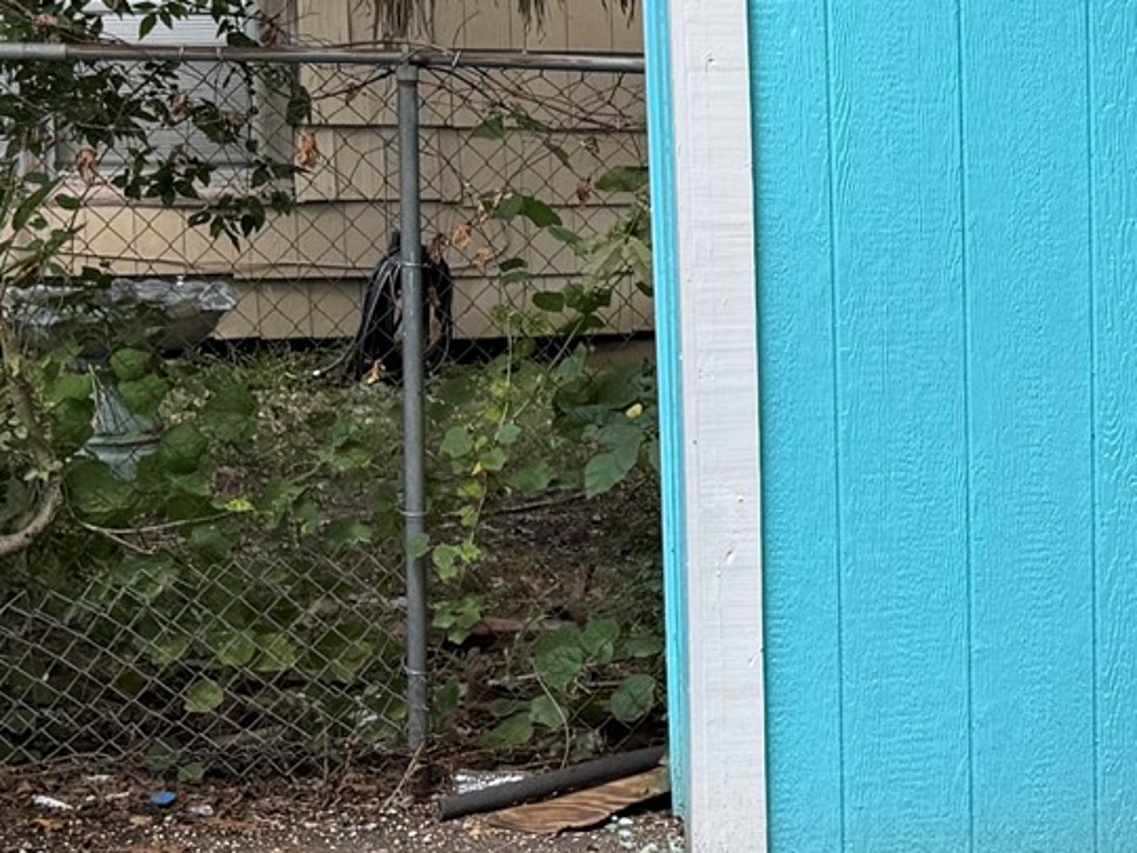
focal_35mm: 91
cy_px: 400
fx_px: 2989
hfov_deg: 19.2
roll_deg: -1.3
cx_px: 1642
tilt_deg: -8.1
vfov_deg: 16.2
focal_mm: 6.76
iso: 80
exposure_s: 1/383
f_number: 1.78
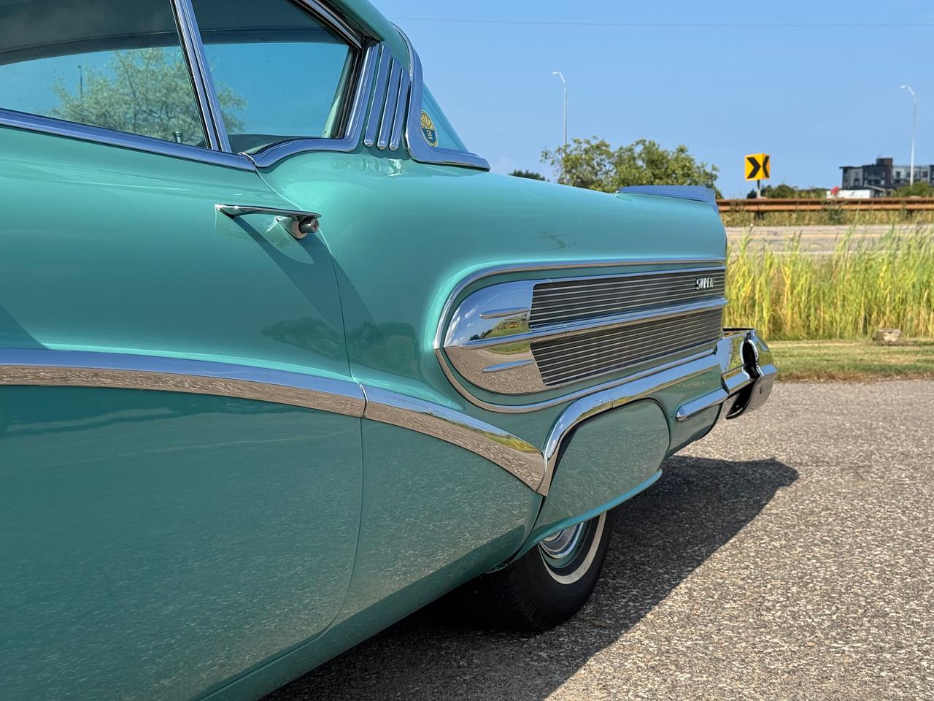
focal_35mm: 48
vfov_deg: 30.3
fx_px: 1295
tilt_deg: -5.3
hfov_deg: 39.7
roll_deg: +0.1
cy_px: 350
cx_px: 467
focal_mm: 6.76
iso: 64
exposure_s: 1/3257
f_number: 1.78
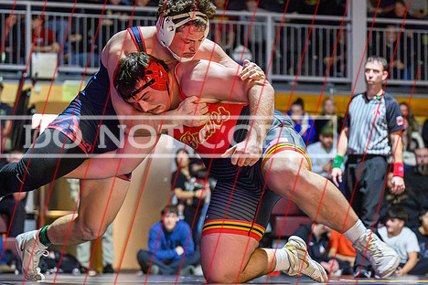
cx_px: 212
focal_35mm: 120
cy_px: 199
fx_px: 1427
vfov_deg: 11.4
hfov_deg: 17.1
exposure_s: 1/500
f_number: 2.8
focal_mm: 73
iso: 16000
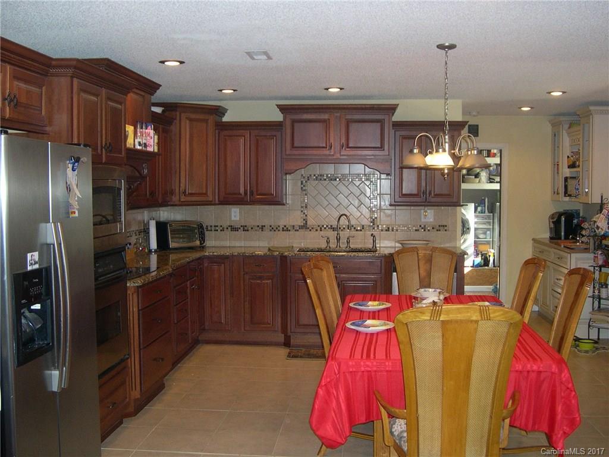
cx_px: 304
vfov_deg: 37.7
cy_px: 228
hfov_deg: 49.0
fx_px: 669
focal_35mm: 38
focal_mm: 8
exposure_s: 1/60
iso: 322
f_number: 2.8
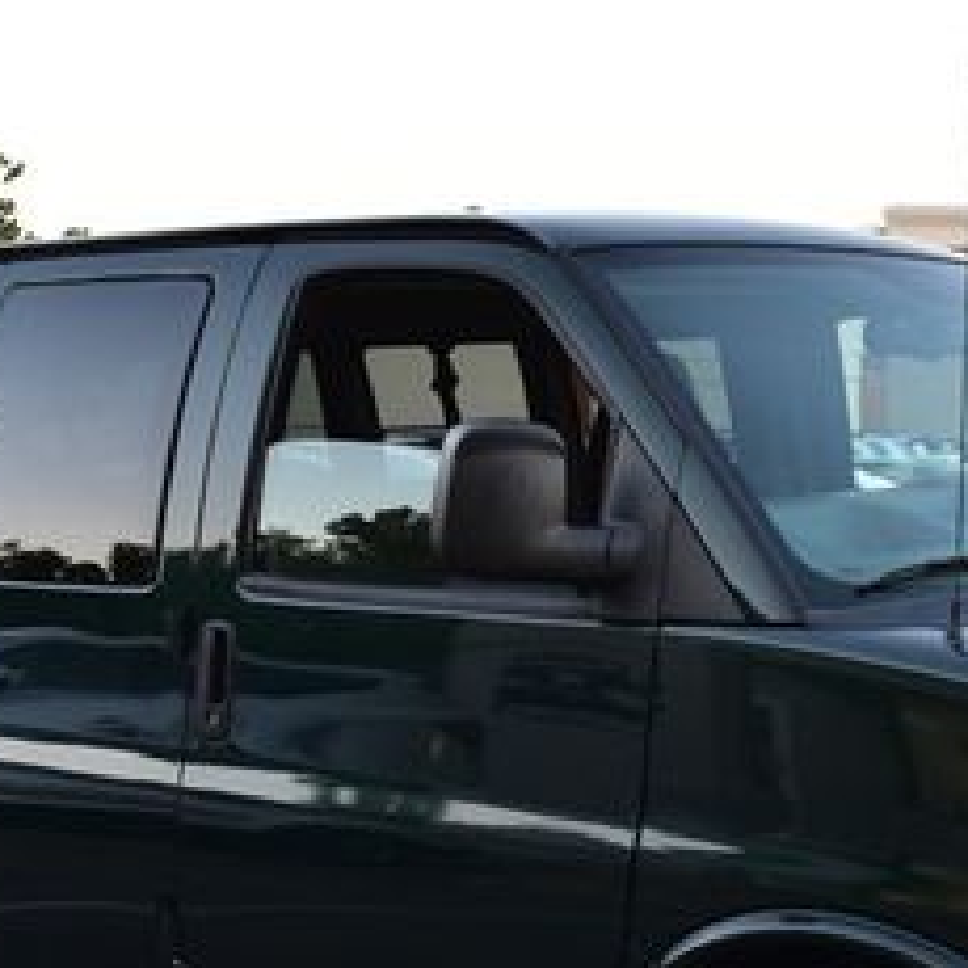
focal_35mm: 78
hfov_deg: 22.2
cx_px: 476
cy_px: 753
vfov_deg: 21.9
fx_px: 2468
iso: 400
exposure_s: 1/40
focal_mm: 22
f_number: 7.1
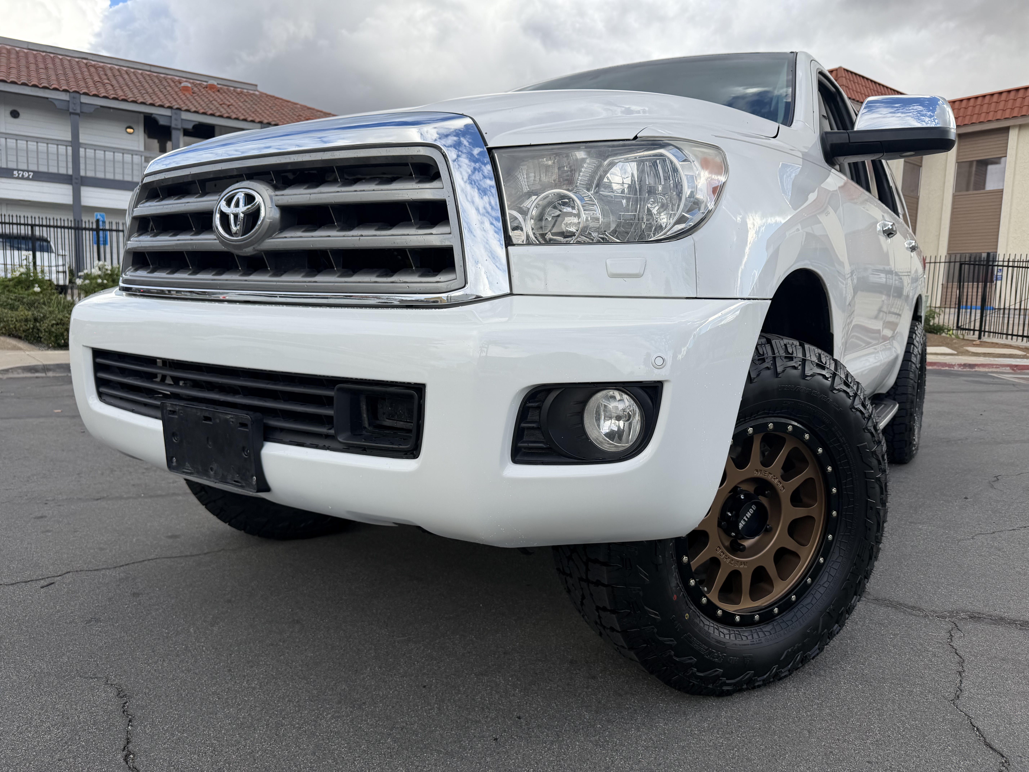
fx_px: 713
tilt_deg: -5.9
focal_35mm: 24
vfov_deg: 56.8
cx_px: 514
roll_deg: -2.4
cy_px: 386
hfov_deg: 71.6
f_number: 1.78
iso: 80
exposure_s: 1/2110
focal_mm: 6.76
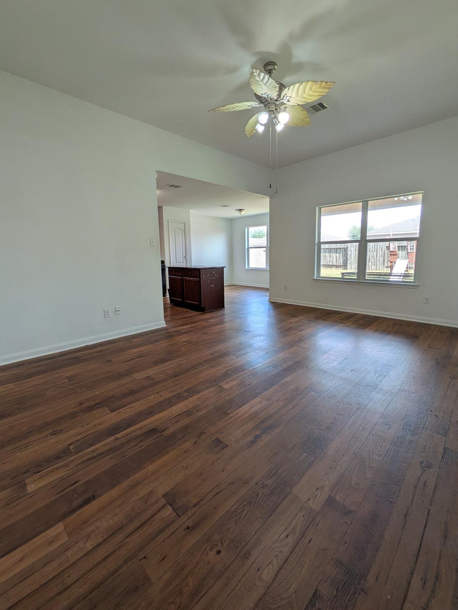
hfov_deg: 81.7
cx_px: 236
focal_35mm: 15
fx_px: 265
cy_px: 289
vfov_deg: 98.1
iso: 46
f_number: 2.2
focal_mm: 1.85
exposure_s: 1/126
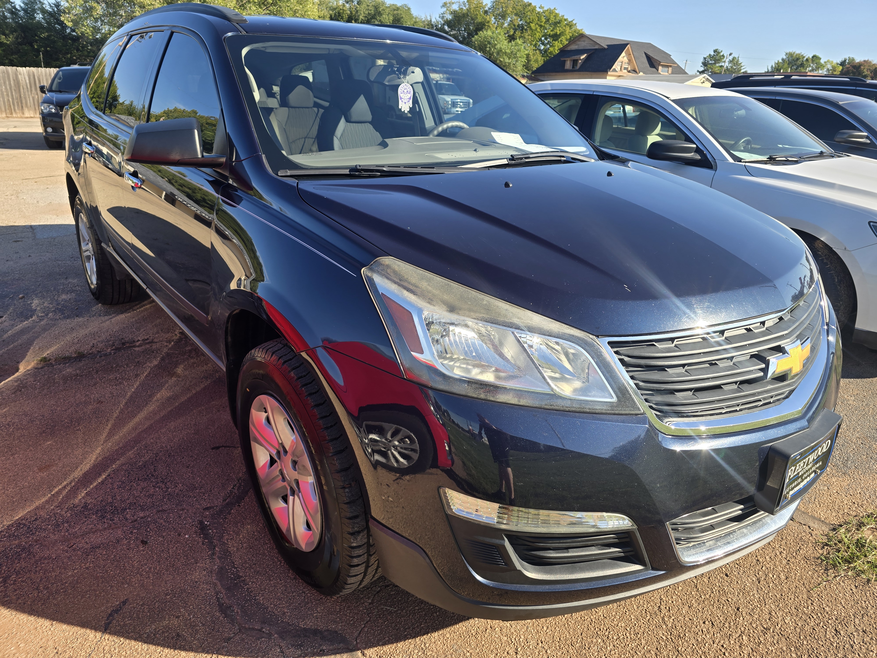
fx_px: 583
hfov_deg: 73.9
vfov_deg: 58.9
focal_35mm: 23
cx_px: 438
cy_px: 329
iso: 12
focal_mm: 6.3
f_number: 1.7
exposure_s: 1/322
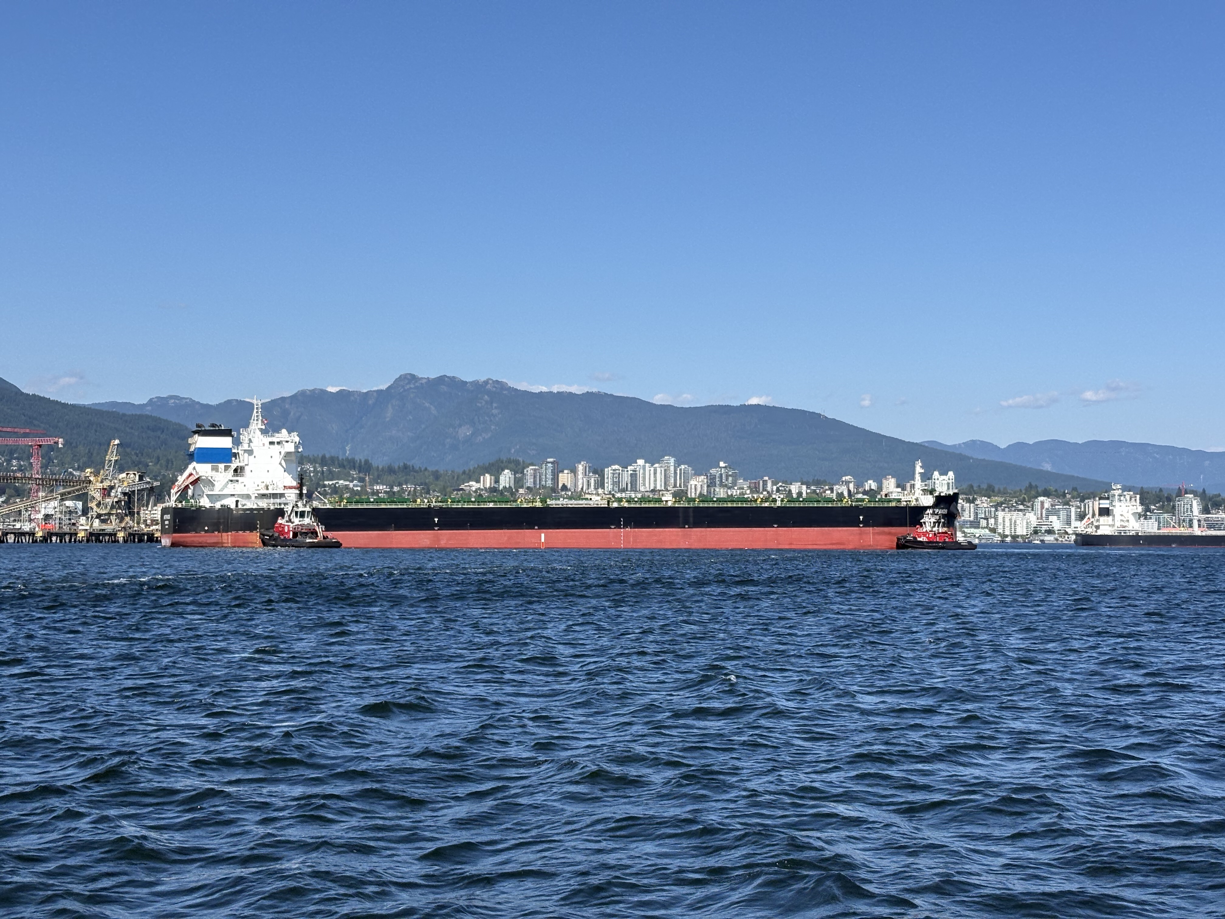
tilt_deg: +2.2
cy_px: 460
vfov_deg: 28.0
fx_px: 1840
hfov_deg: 36.8
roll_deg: +0.4
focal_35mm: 52
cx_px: 612
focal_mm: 5.96
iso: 32
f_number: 1.6
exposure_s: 1/3448
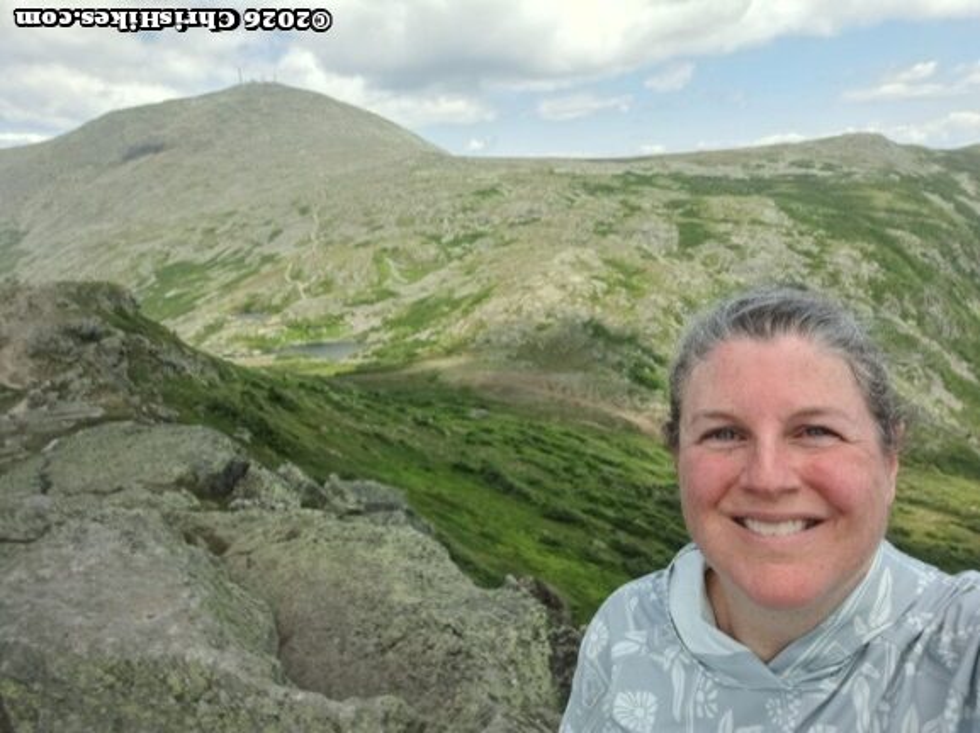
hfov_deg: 69.4
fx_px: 707
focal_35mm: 25
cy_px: 366
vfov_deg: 54.8
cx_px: 490
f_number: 2.2
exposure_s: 1/345
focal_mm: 3.72
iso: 64
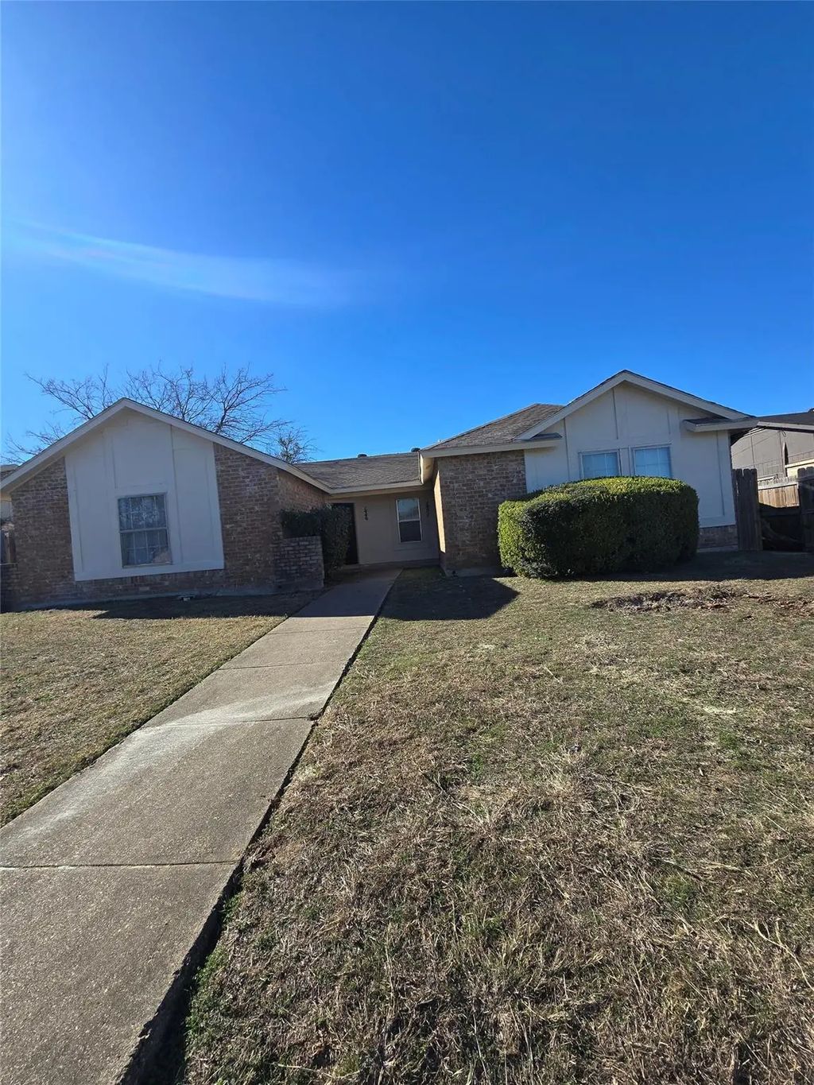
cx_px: 407
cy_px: 542
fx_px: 408
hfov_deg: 89.9
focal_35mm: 13
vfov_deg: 106.2
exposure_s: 1/1962
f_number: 2.2
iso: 50
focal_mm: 2.2
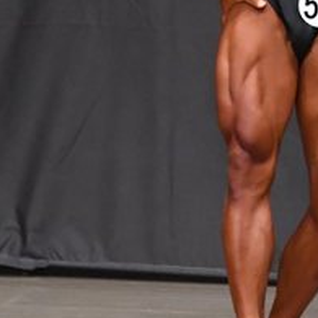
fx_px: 7889
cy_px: 3
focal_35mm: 759
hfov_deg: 2.3
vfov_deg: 2.3
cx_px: 250
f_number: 5.6
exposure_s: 1/400
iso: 6400
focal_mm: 150
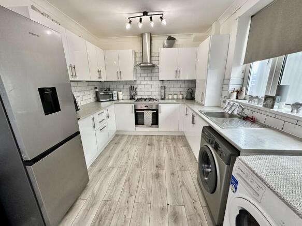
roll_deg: +0.4
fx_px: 122
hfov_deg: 102.1
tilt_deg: -14.6
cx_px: 151
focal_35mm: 14
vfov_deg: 85.7
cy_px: 113
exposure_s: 1/100
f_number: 2.2
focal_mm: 2.22
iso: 200
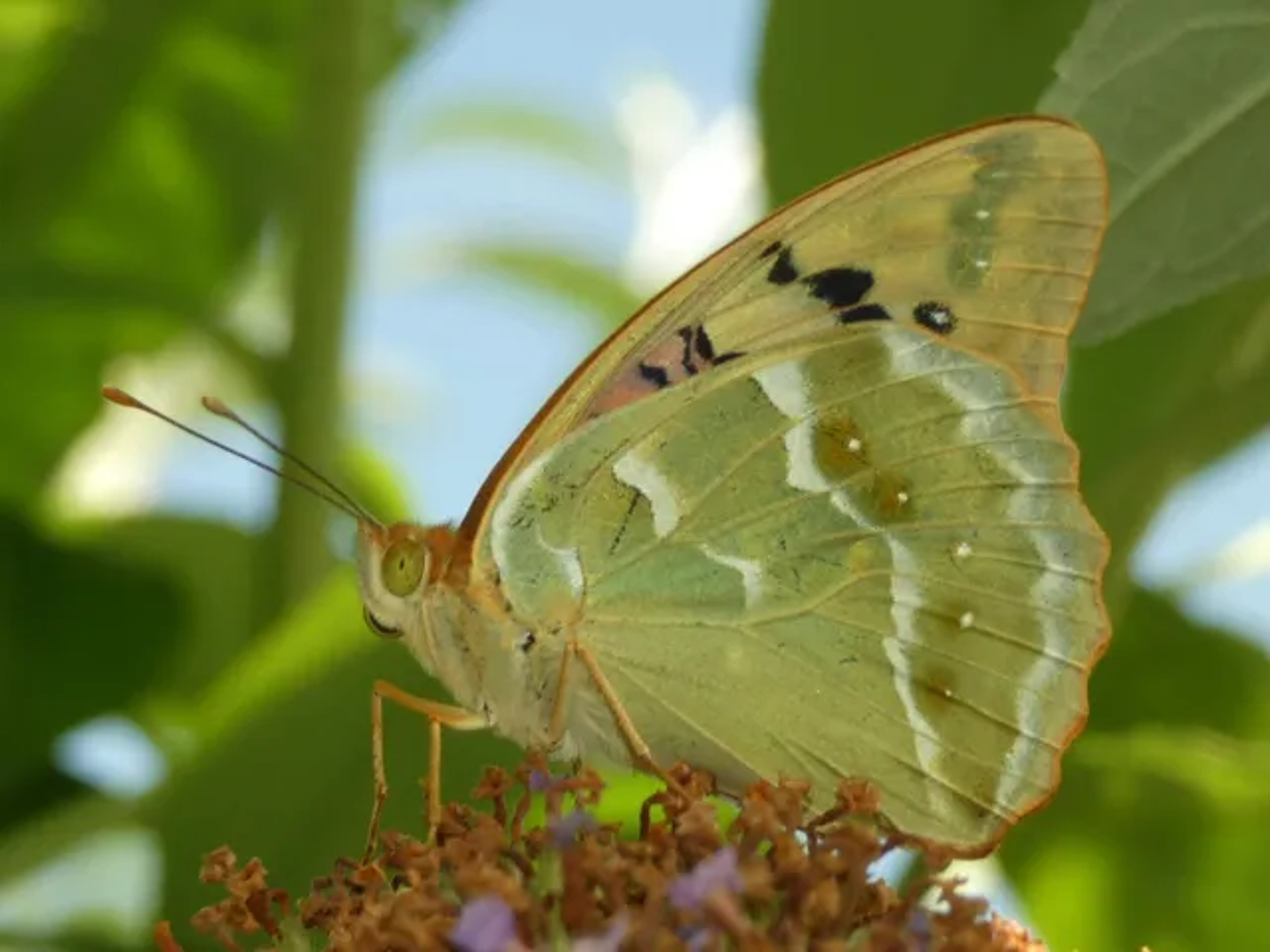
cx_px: 635
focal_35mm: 173
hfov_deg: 11.4
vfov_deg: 8.6
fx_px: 6347
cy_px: 476
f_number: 5.5
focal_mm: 30.9
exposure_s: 1/50
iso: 100
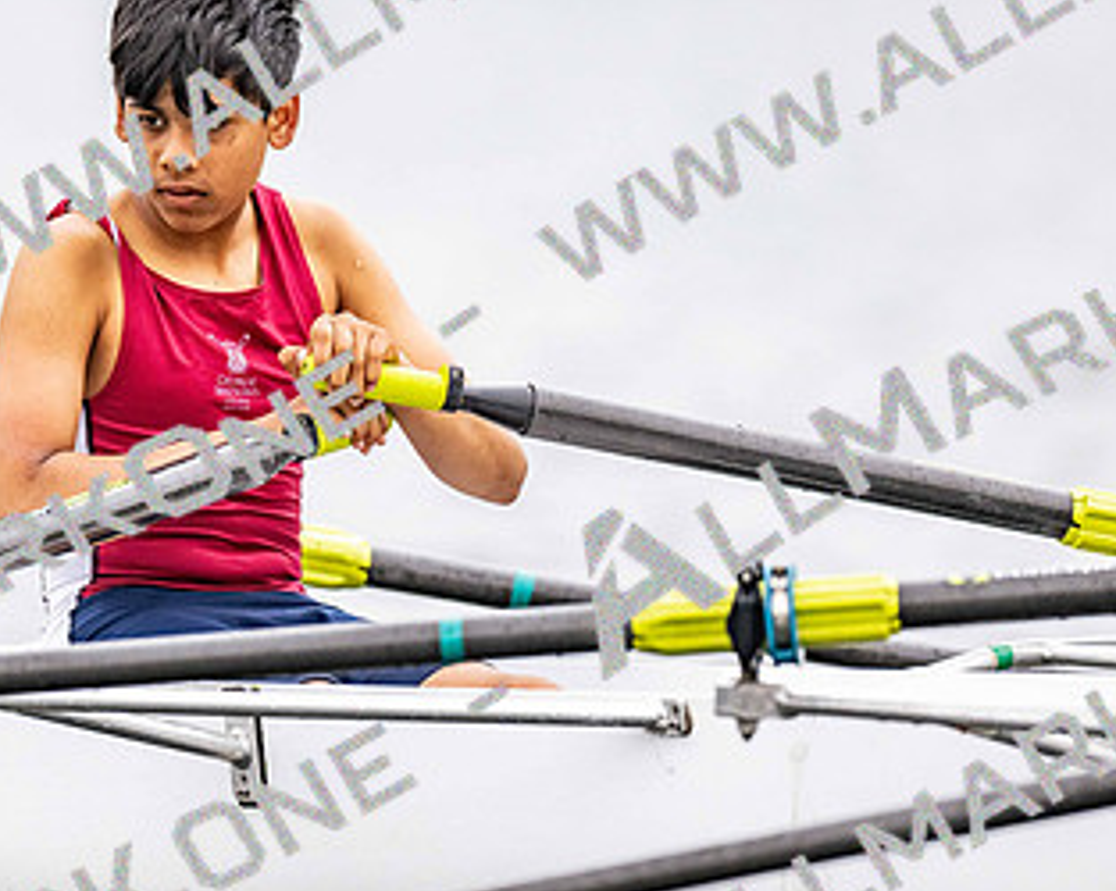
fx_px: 34494
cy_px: 340
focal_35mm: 1045
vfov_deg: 1.5
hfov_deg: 1.9
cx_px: 278
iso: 1400
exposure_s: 1/2500
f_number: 4
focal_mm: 600
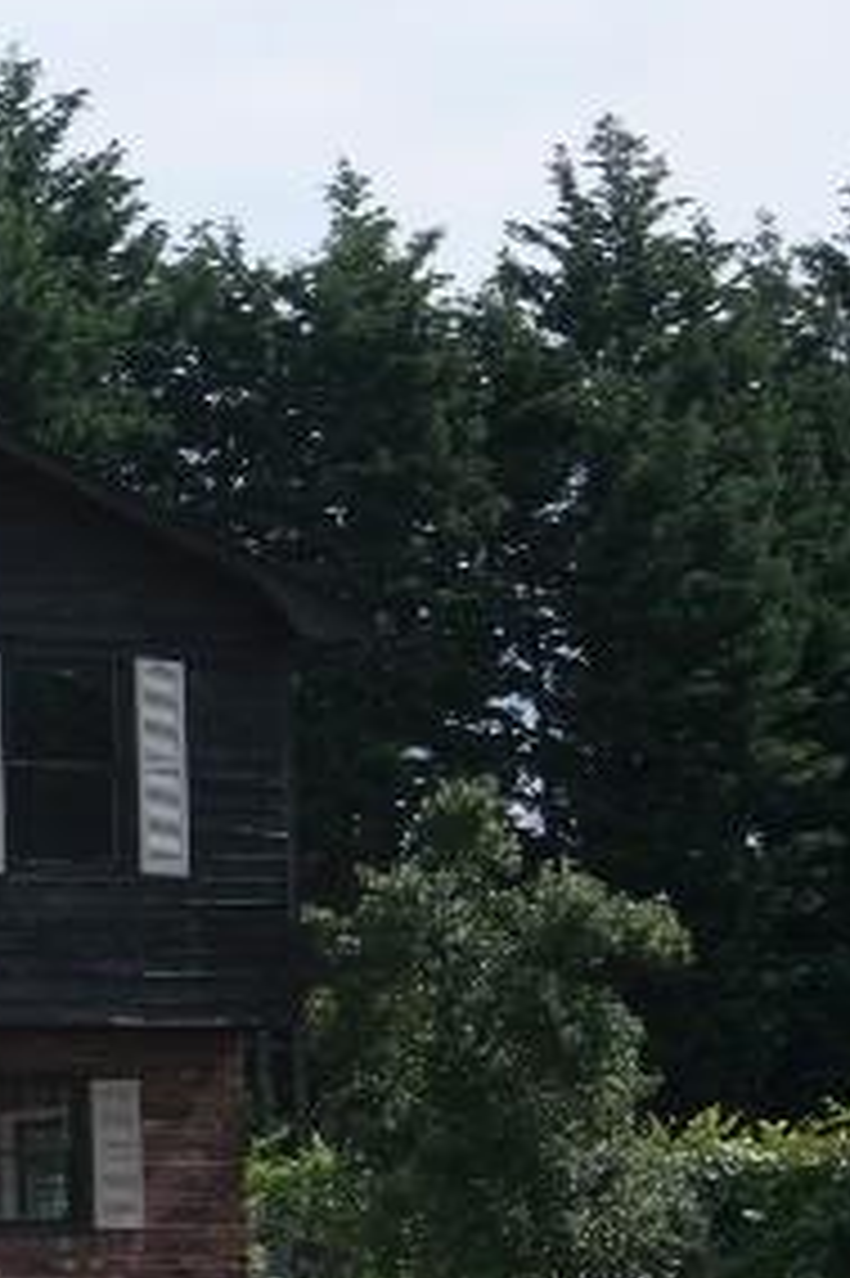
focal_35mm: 130
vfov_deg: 15.6
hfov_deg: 9.4
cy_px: 1127
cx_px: -1223
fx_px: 4609
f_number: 9
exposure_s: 1/180
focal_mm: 24
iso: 200
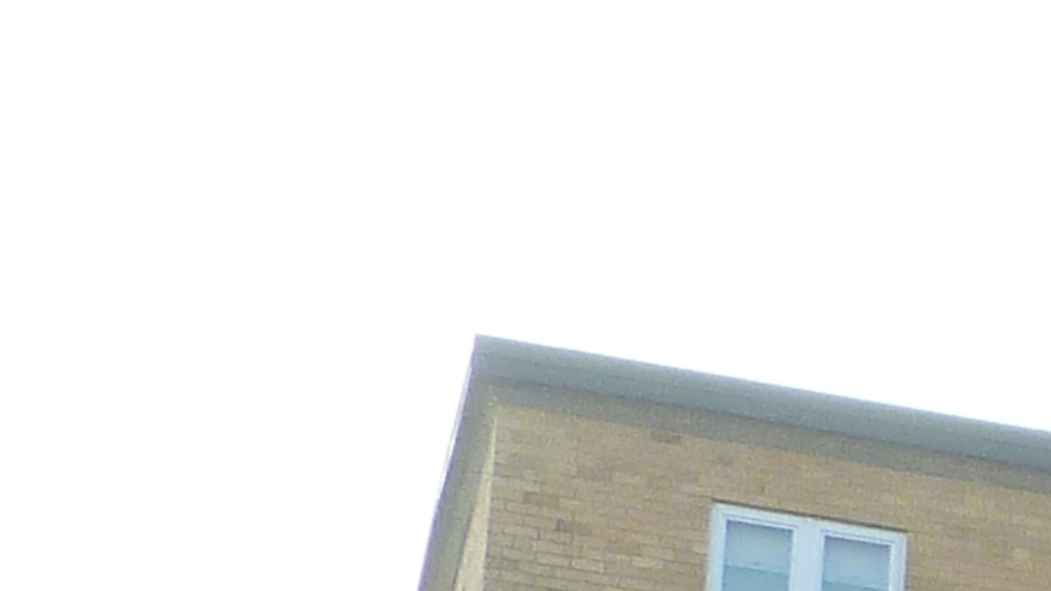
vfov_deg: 6.0
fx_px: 5294
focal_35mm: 190
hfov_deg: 10.1
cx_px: 2414
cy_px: 1644
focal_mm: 5
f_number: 3.3
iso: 100
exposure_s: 1/250
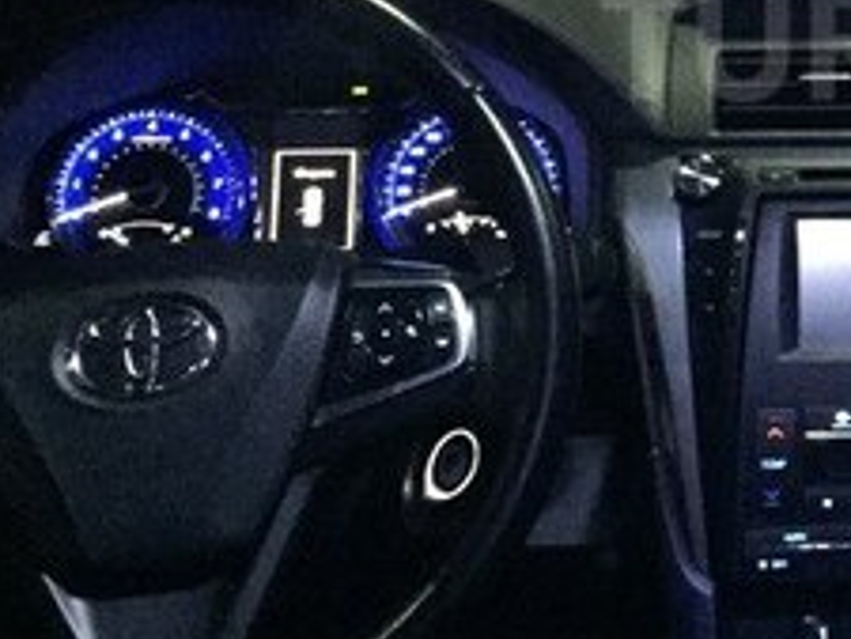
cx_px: 987
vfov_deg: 17.1
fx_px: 2091
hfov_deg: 21.5
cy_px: 43
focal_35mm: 85
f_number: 2.2
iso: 1250
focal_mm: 4.15
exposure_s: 1/17
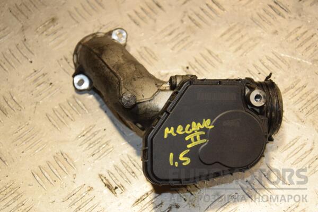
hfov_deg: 27.0
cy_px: 106
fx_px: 662
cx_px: 159
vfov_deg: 18.2
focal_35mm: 75
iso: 800
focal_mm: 50
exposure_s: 1/200
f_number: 5
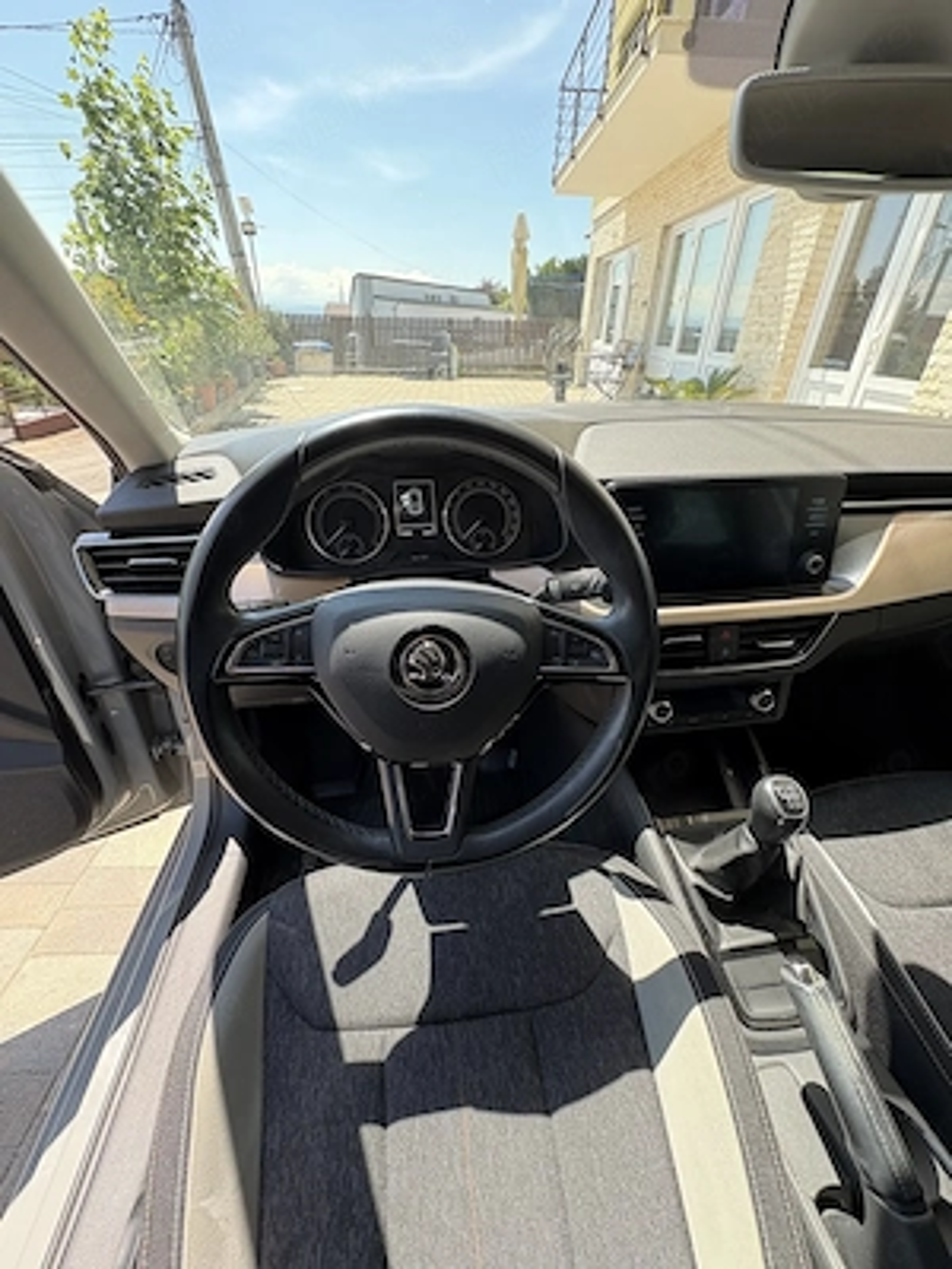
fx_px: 513
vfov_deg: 102.1
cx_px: 476
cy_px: 634
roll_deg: -2.1
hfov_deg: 85.7
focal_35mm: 14
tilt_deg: -29.3
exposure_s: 1/132
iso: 80
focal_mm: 2.22
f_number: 2.2
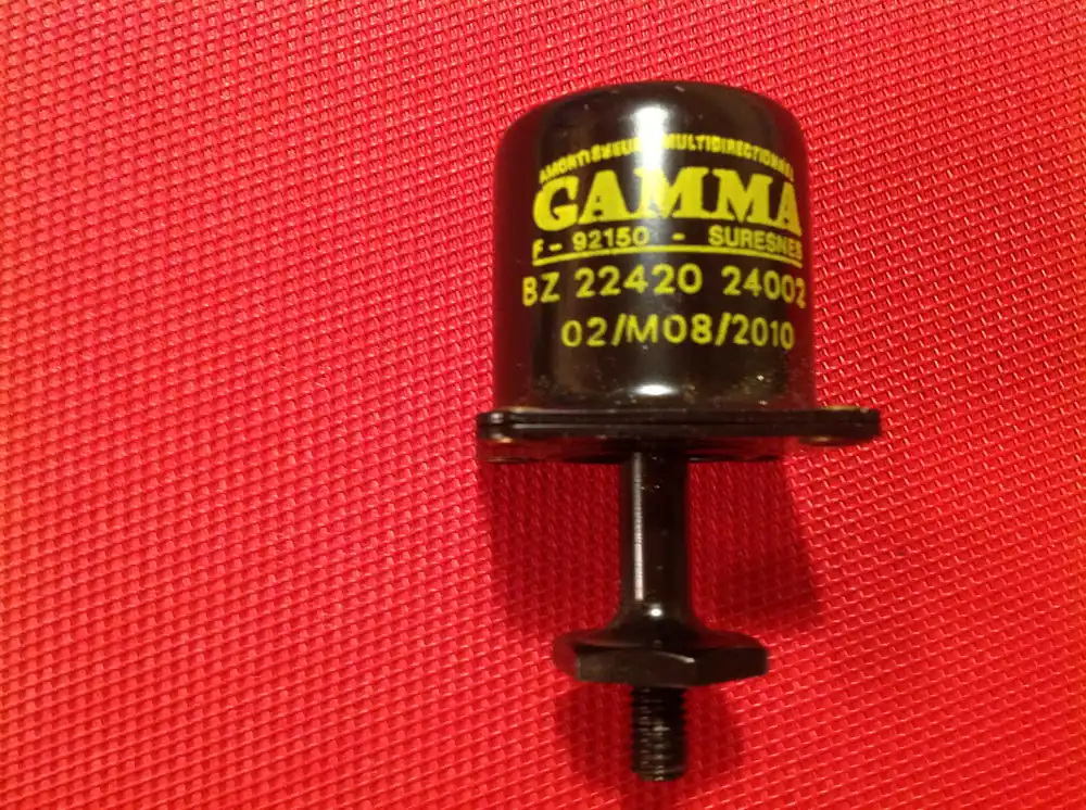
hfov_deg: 52.7
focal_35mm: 35
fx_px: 1096
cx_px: 543
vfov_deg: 40.6
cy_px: 405
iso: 400
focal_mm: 4.28
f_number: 2.4
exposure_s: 1/17
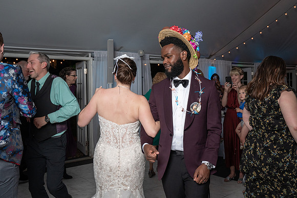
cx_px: 182
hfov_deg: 51.2
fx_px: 307
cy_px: 88
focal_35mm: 37
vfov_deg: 35.8
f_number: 5.6
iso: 1600
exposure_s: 1/200
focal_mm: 30
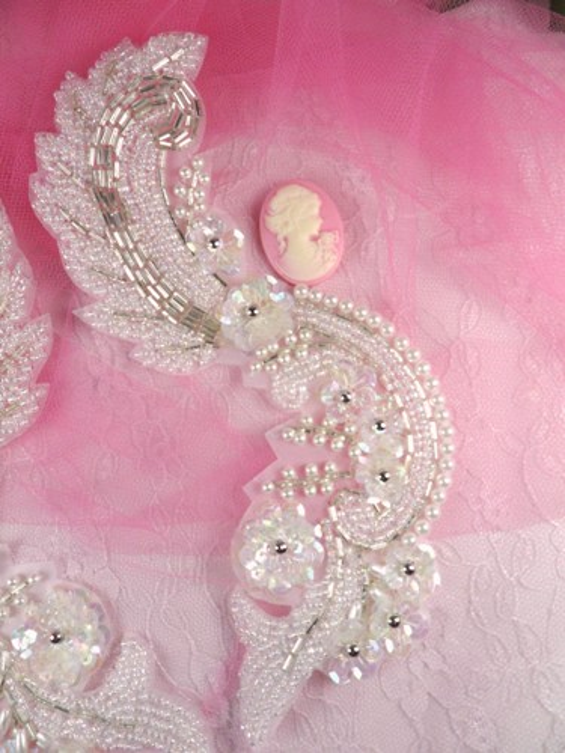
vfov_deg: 65.3
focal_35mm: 27
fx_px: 588
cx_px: 282
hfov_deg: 51.4
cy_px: 376
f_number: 3.5
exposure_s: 1/500
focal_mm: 4.9
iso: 80
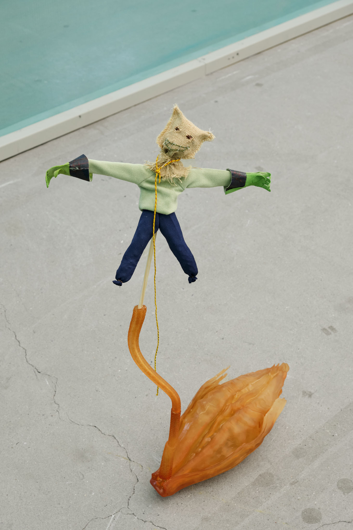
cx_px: 176
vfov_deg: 32.4
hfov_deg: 21.9
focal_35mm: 62
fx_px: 912
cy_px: 265
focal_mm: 41.1
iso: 400
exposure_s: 1/15
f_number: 7.1
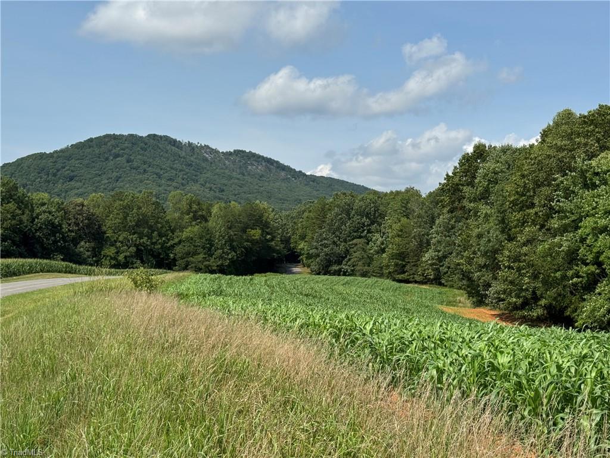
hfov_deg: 39.7
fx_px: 846
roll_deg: -0.9
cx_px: 305
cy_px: 229
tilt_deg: +2.2
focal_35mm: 48
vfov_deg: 30.3
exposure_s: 1/5376
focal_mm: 6.76
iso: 64
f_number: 1.78
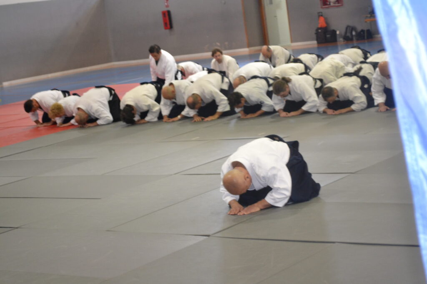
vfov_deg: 16.6
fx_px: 979
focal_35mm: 82
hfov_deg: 24.6
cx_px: 214
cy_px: 142
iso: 1800
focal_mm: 55
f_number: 5.6
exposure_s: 1/60
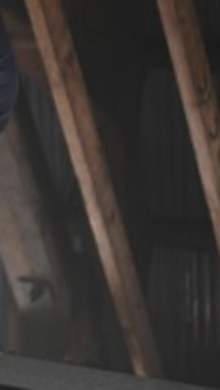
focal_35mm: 141
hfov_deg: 8.2
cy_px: 90
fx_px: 1462
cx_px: -199
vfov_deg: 15.2
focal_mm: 56
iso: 3200
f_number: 2.8
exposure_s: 1/640
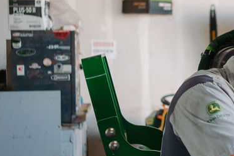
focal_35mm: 98
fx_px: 637
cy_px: 78
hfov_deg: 19.5
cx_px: 286
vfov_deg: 14.0
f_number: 2.8
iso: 500
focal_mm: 35
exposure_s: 1/250
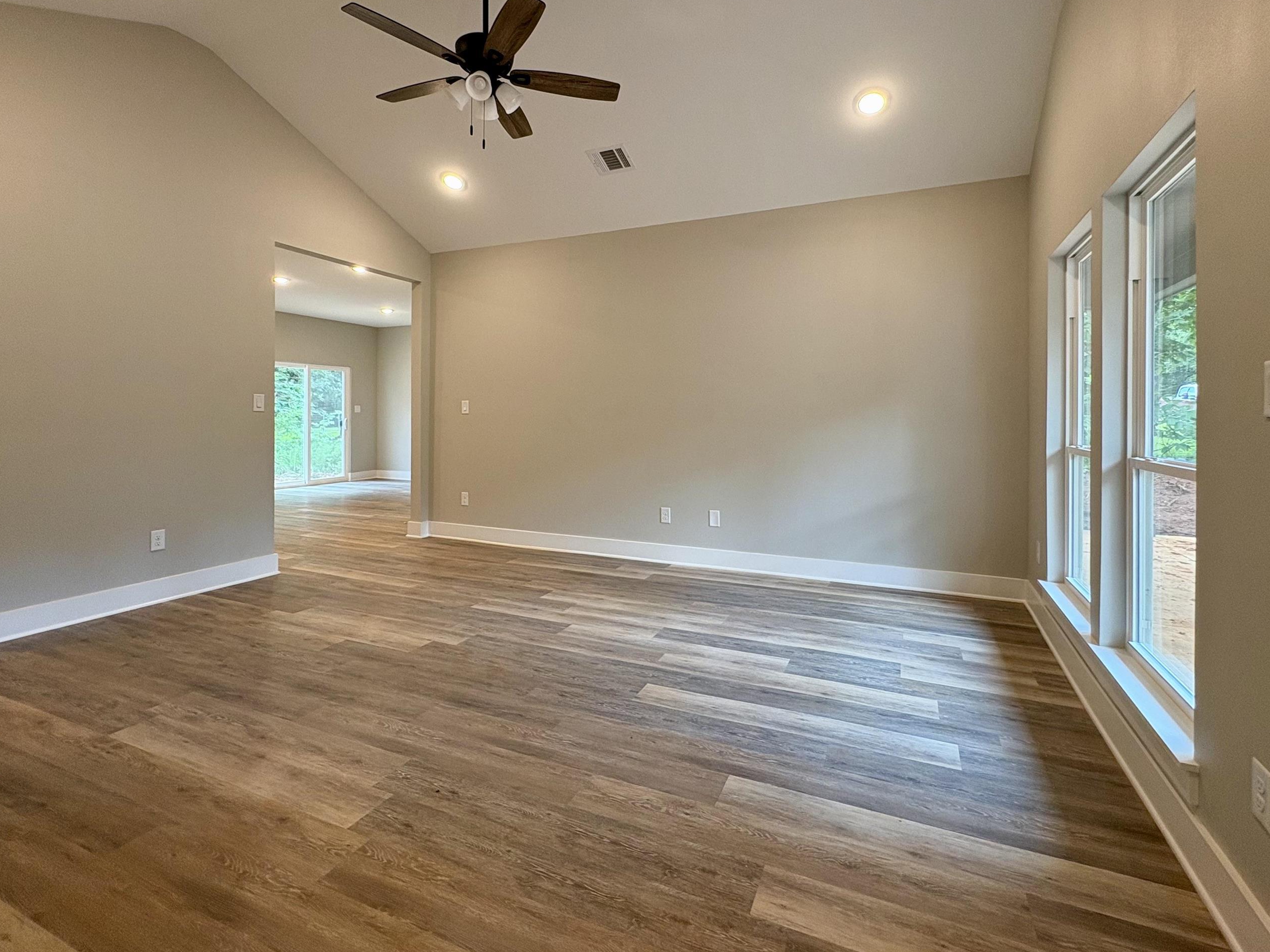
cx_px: 628
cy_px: 411
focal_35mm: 17
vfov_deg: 74.3
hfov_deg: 91.0
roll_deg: +0.3
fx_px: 624
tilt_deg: +0.4
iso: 125
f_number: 2.2
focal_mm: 2.22
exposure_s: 1/60
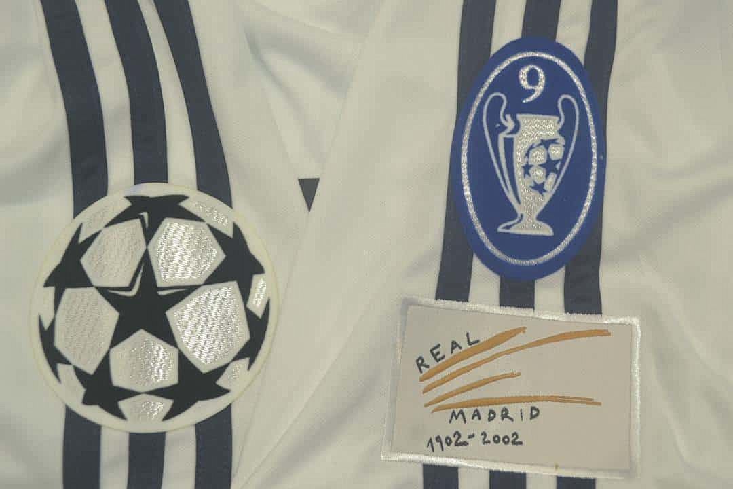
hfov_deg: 41.1
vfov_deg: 28.1
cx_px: 366
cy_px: 244
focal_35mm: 48
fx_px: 977
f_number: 4.8
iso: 200
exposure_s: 1/100
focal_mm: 32
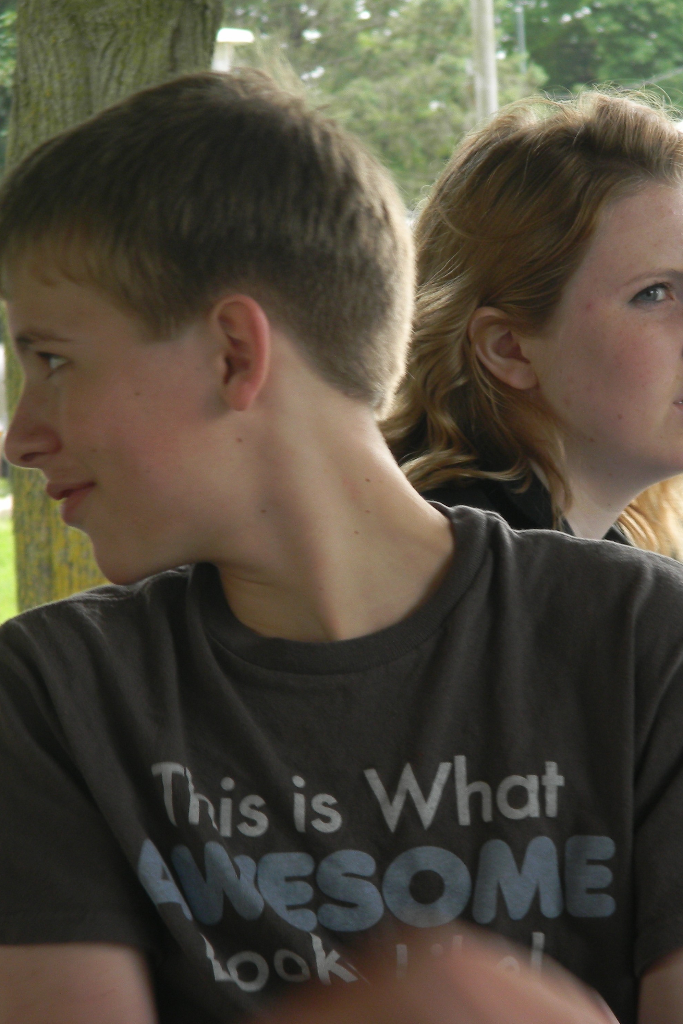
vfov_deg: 10.0
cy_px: 511
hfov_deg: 6.7
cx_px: 462
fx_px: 5861
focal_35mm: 206
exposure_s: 1/41.1
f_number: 5
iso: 80
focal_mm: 26.8
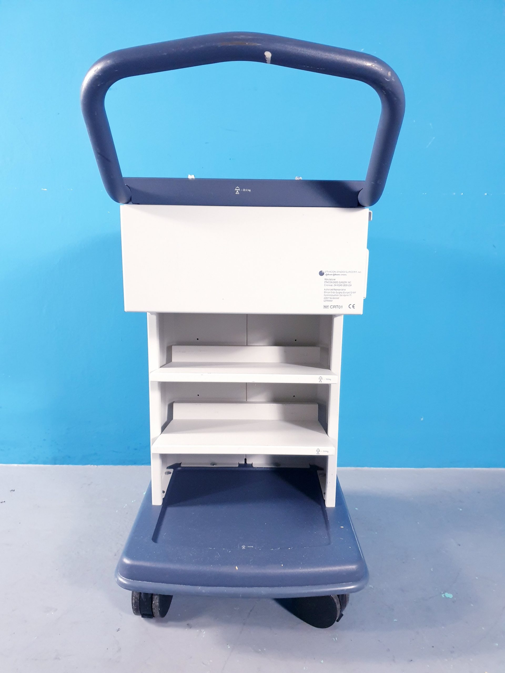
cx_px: 252
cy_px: 336
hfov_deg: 53.1
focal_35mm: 26
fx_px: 506
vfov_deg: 67.3
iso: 320
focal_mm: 4.3
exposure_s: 1/50
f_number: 1.5
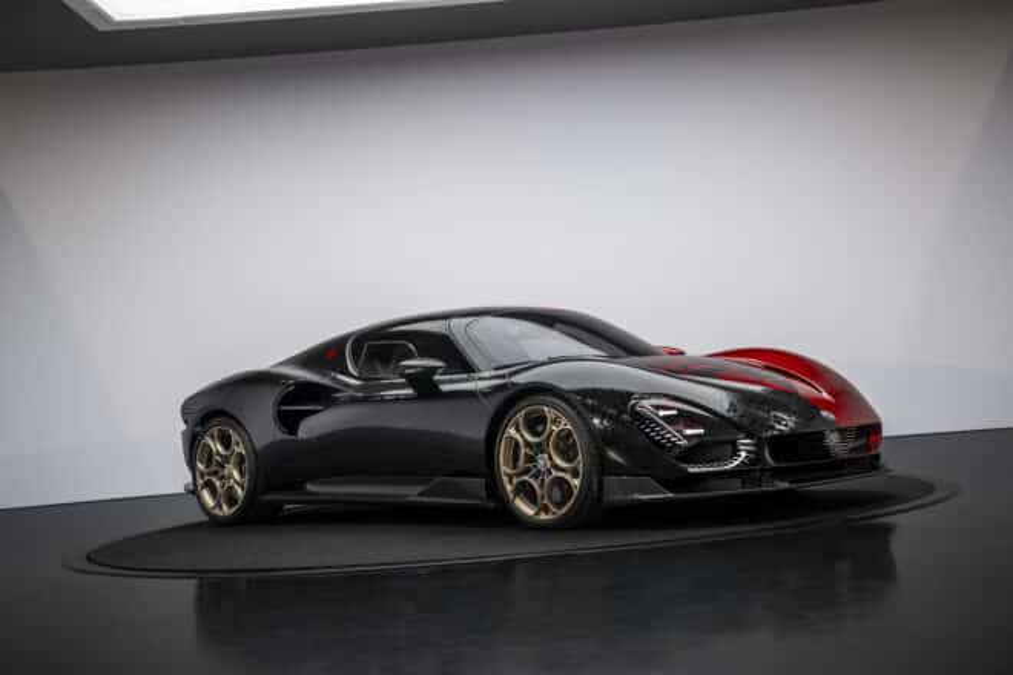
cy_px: 338
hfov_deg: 39.6
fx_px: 1407
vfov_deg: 27.0
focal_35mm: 50
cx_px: 506
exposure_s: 1/8
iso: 100
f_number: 11
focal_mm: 50
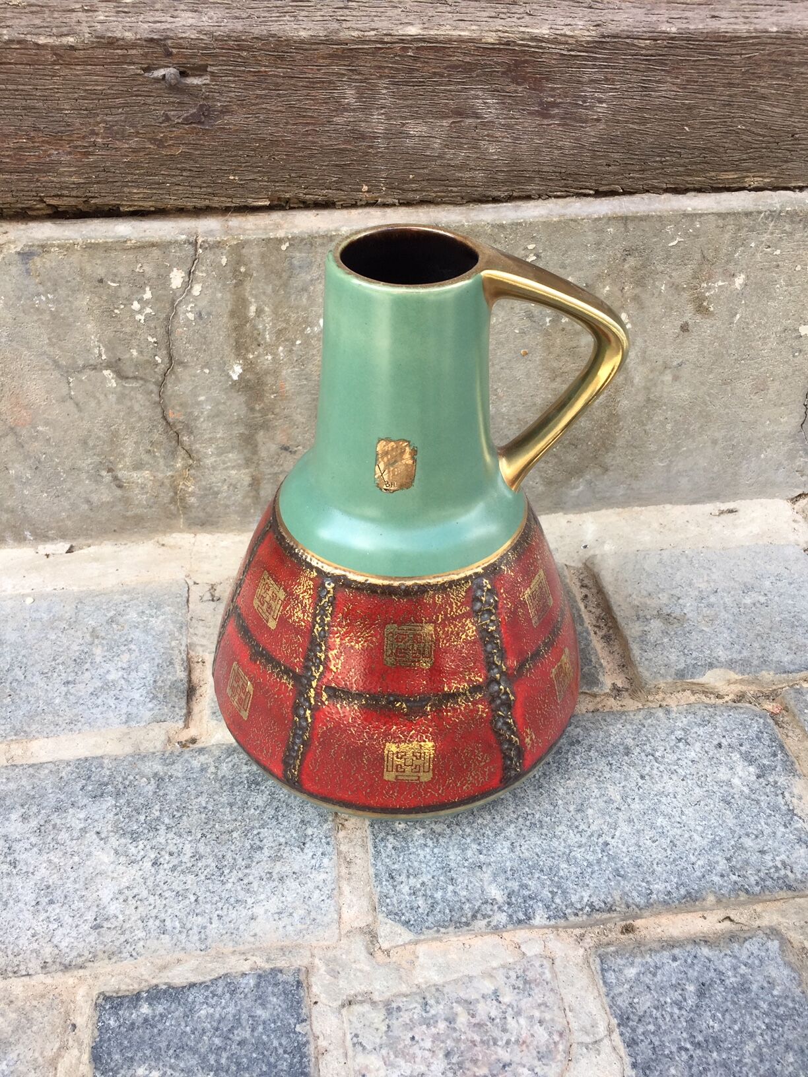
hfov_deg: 48.2
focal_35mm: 29
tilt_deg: -39.9
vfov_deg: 61.7
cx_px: 404
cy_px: 538
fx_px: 903
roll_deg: -0.1
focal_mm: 4.15
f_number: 2.2
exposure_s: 1/172
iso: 32
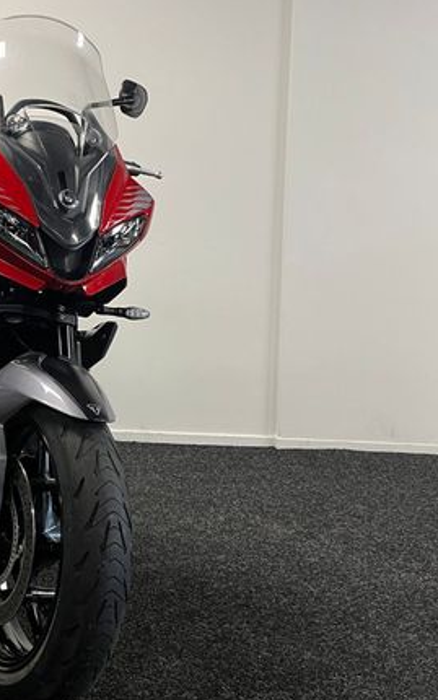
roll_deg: -0.3
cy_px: 330
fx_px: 783
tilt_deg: -5.5
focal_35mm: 41
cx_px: 21
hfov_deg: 29.6
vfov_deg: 48.2
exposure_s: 1/50
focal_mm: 5.1
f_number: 1.6
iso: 80
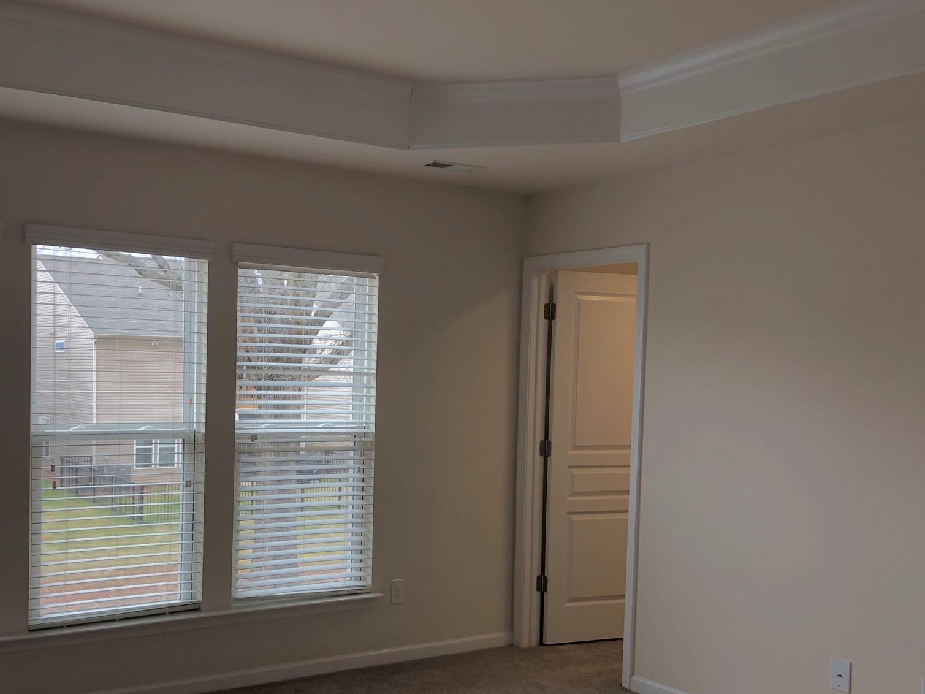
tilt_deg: -2.2
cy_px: 420
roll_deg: +0.3
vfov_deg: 37.6
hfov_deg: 48.2
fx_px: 1016
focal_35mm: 38
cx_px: 315
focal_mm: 3.99
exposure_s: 1/120
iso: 50
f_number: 1.8
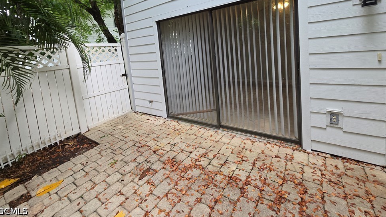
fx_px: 154
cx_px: 194
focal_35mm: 15
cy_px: 65
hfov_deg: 103.0
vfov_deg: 67.6
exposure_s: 1/120
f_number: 2.2
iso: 50
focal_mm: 2.2
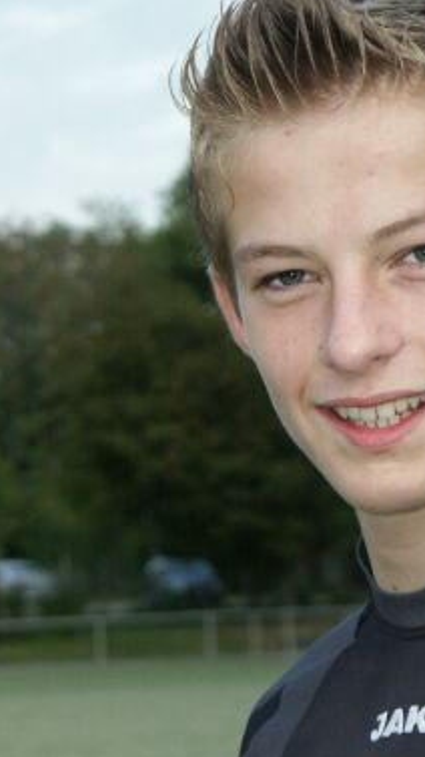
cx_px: 363
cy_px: 338
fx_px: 4228
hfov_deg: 5.7
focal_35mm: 211
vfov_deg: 10.2
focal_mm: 34.64
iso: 200
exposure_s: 1/350
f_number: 4.5
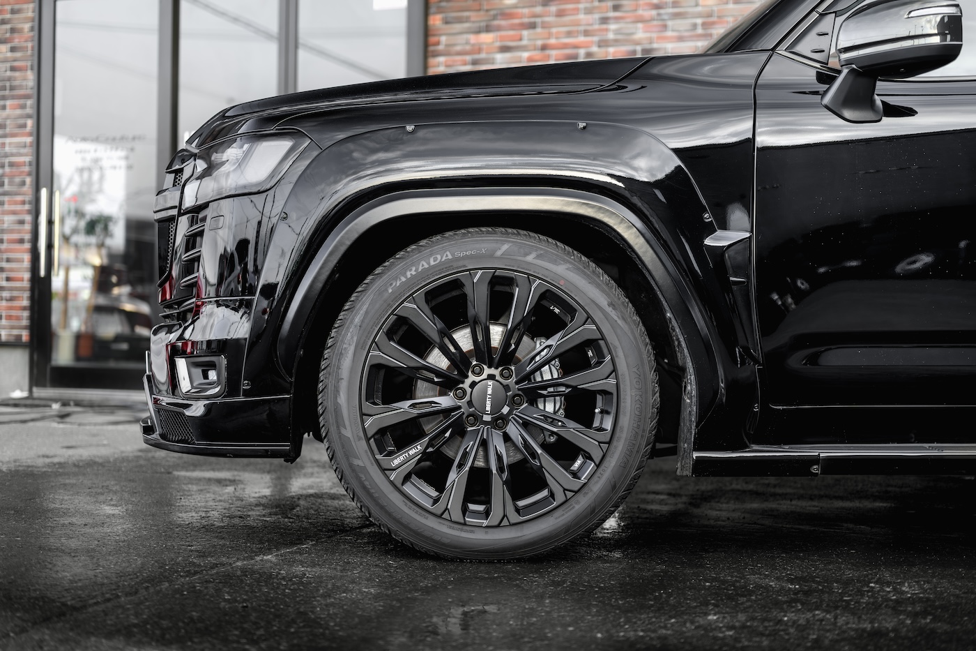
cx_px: 488
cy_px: 326
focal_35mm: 50
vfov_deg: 27.0
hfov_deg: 39.6
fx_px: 1355
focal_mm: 50
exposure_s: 1/250
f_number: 1.8
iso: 160
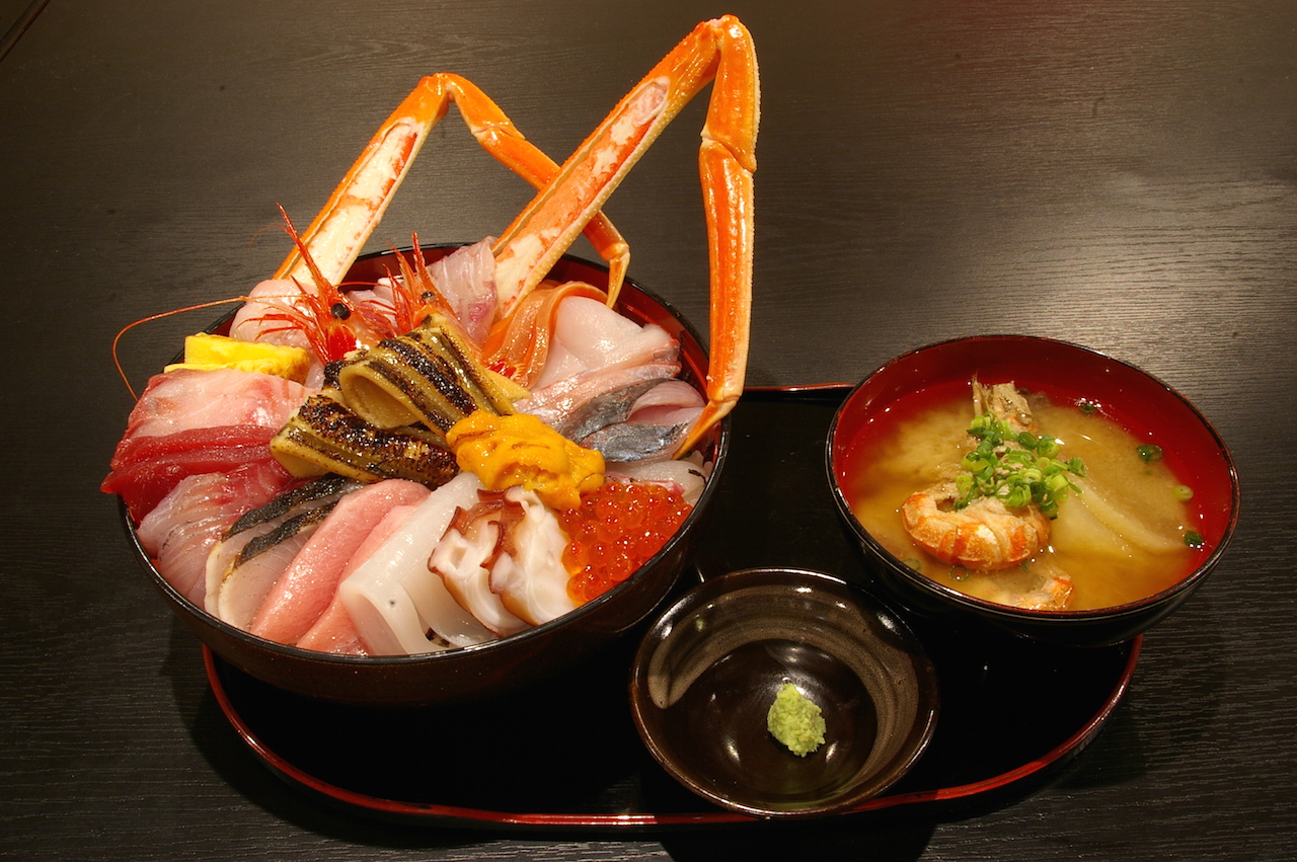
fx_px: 1242
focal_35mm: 34
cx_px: 648
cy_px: 431
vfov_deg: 38.3
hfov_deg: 55.1
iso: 200
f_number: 22
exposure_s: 10
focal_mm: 23
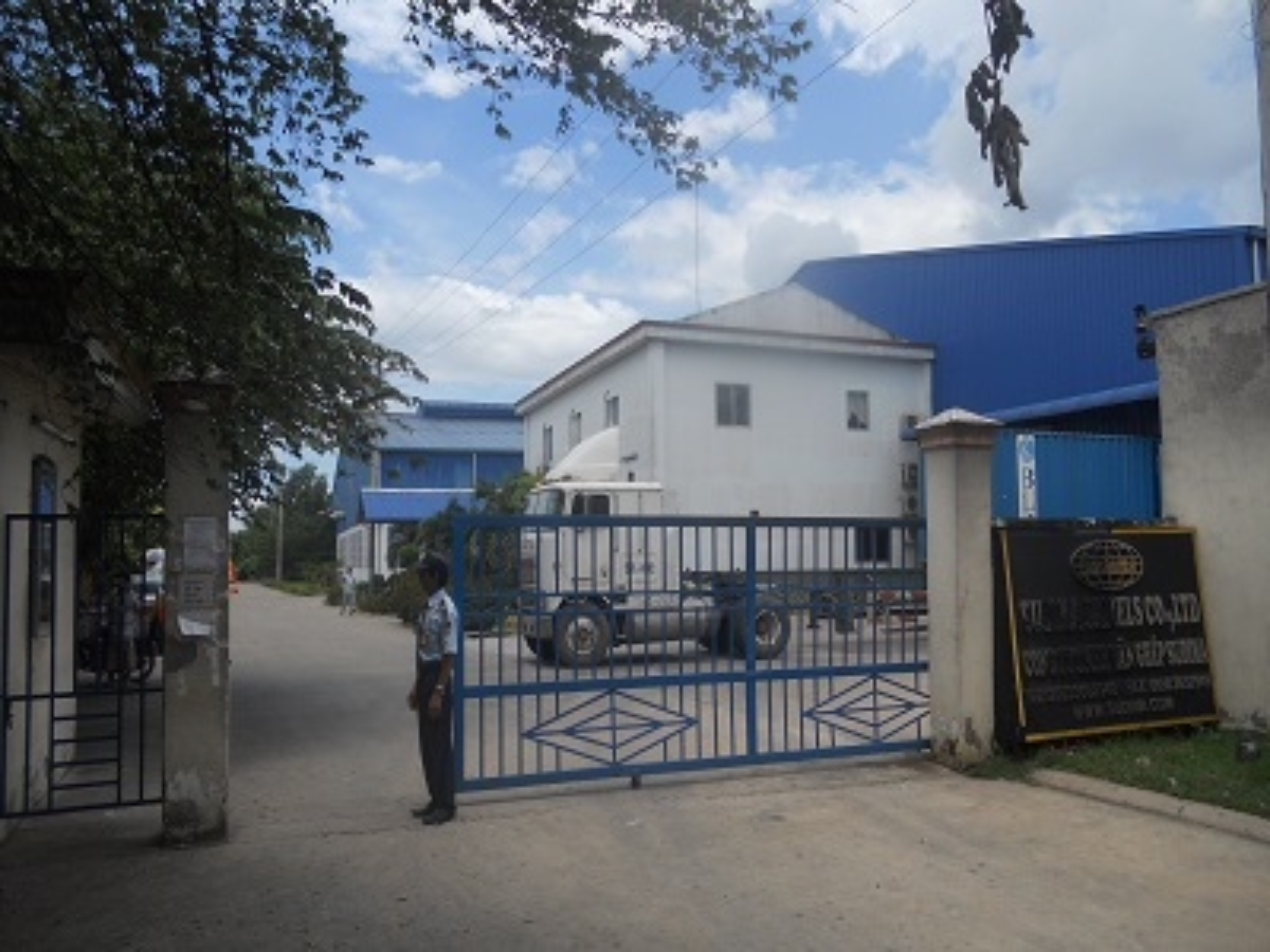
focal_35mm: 27
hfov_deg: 65.3
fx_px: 991
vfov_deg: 51.4
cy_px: 476
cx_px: 635
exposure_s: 1/1250
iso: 80
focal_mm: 4.9
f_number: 3.2
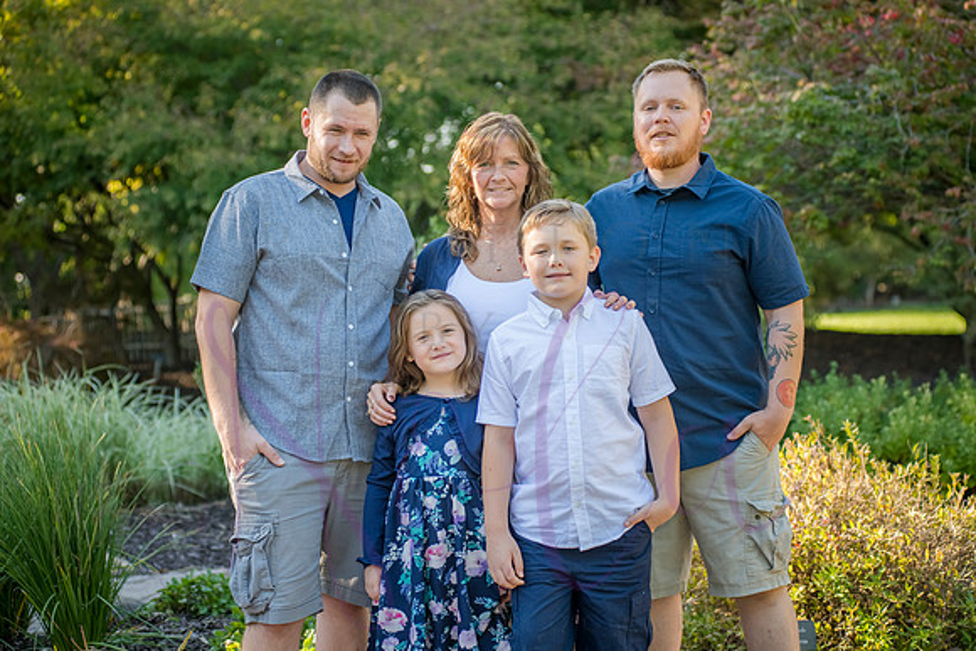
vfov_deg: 15.7
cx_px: 507
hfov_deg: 23.4
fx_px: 2361
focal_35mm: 87
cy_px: 324
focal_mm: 80
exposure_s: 1/400
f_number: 4
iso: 400
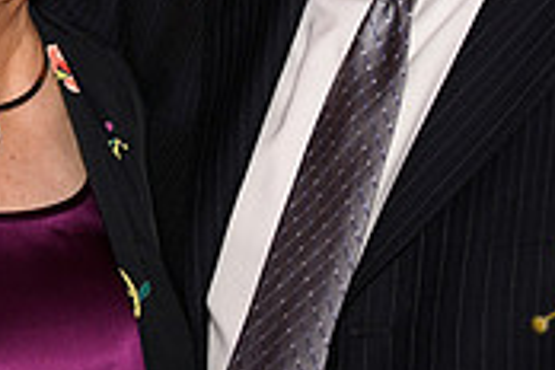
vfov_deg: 5.8
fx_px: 3607
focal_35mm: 234
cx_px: 64
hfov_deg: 8.8
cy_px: -167
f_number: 3.2
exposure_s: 1/125
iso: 1250
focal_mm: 70
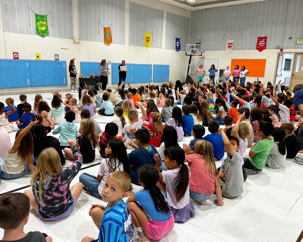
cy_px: 122
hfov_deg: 62.2
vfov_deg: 51.5
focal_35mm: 28
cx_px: 147
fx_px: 251
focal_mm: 5.7
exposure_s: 1/121
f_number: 1.5
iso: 50
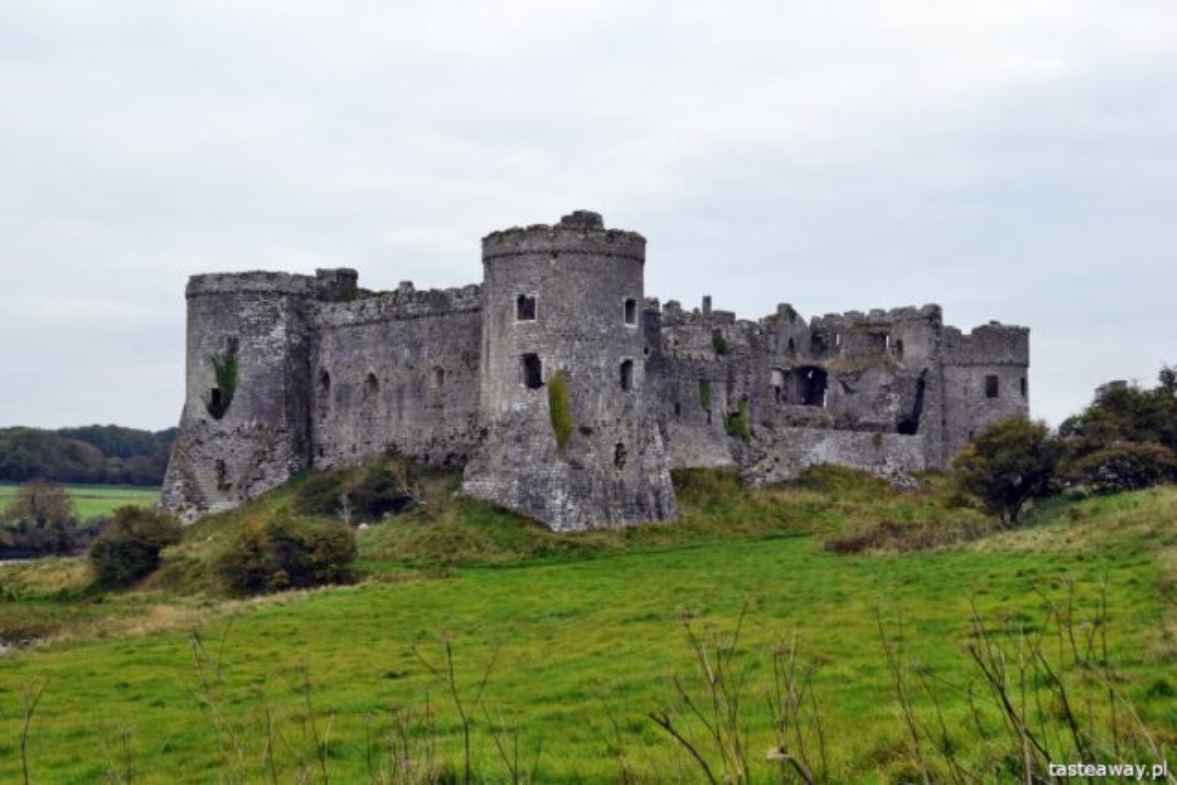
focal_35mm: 54
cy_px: 392
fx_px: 1766
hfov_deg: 36.9
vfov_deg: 25.1
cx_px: 588
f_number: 8
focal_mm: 36
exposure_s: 1/250
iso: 220
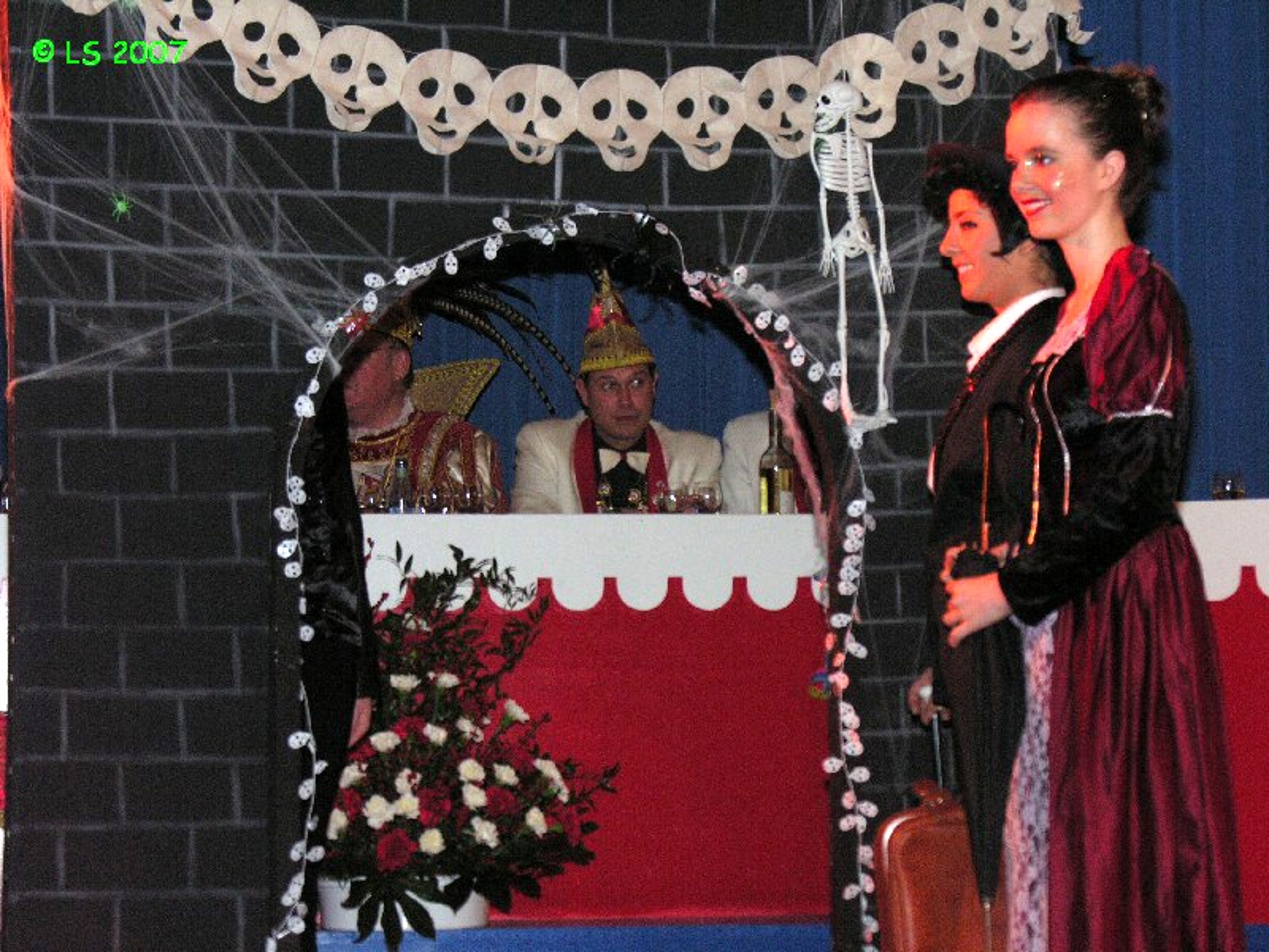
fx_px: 3813
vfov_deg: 14.2
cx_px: 634
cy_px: 476
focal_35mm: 104
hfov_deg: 18.9
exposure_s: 1/60.1
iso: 200
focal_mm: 26.5
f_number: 4.2
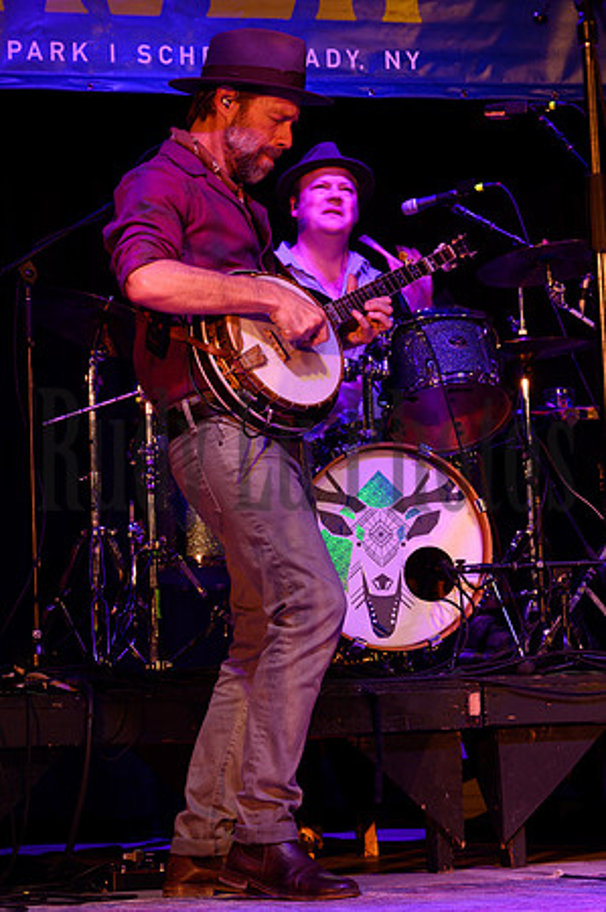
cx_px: 303
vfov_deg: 18.3
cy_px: 456
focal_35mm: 112
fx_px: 2834
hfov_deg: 12.2
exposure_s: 1/30
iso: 1600
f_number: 13
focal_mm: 112
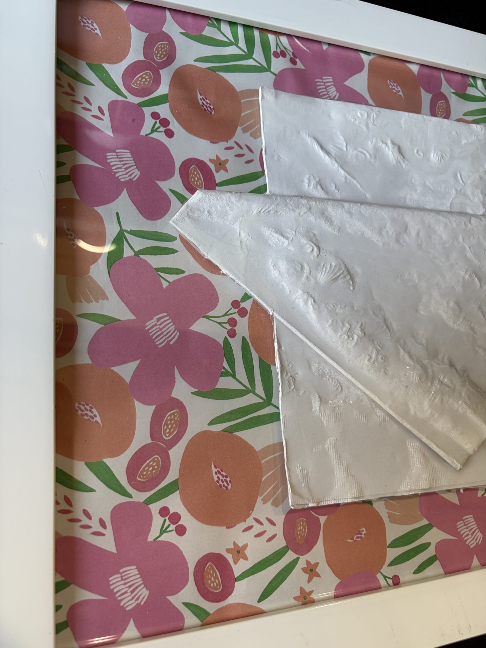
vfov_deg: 67.3
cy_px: 324
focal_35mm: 26
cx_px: 243
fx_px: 487
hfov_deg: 53.1
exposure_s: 1/120
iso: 125
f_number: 1.6
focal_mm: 5.96
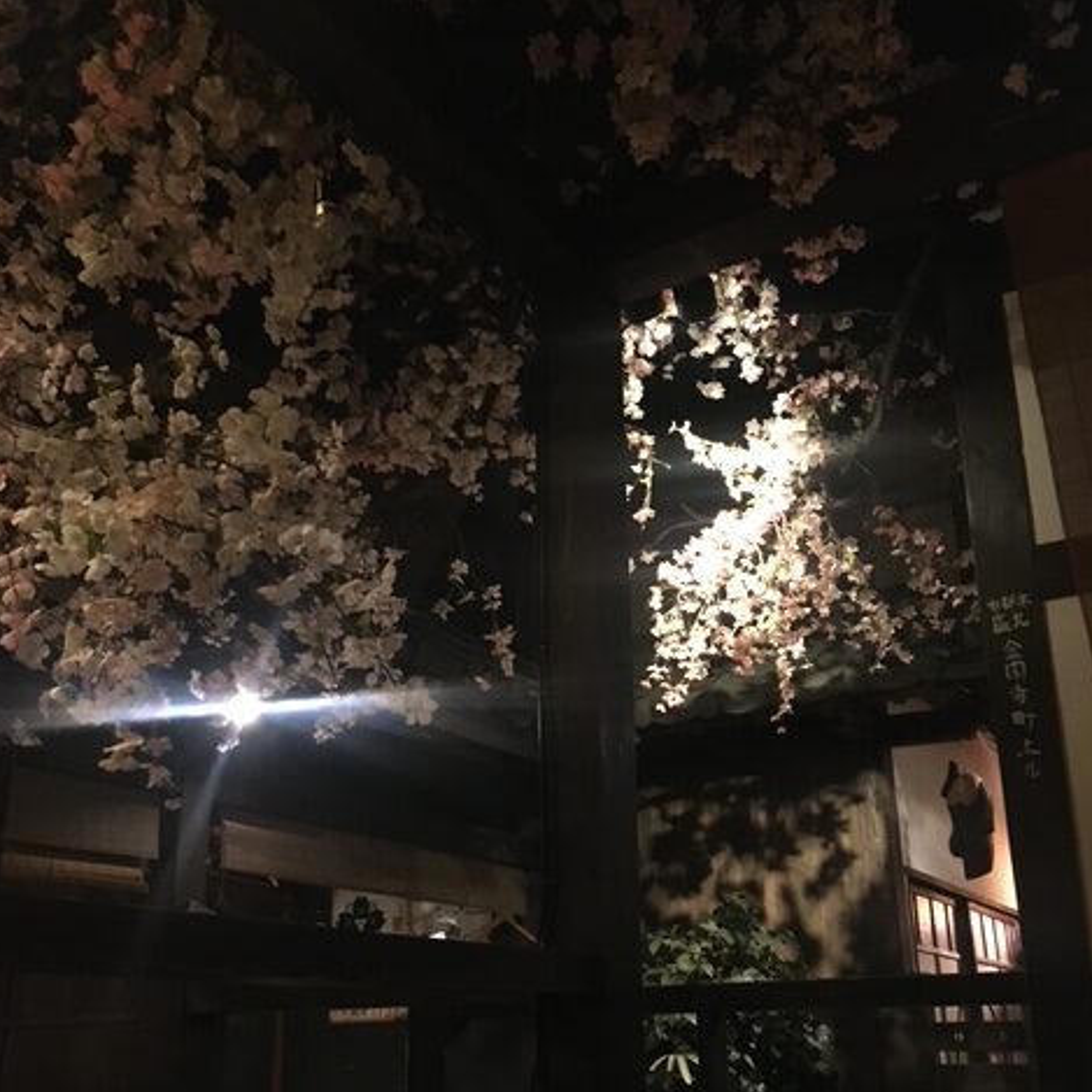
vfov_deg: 46.9
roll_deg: -0.1
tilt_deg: +18.6
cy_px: 664
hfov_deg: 47.2
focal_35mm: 35
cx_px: 540
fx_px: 1249
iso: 500
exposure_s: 1/15
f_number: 2.2
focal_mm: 4.15
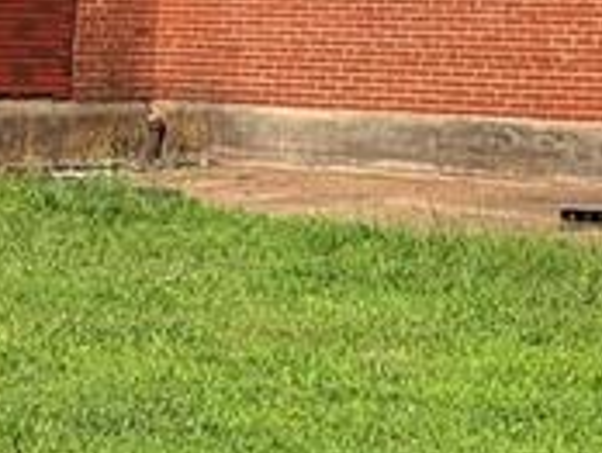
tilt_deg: +7.2
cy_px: -339
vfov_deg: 9.3
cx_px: 688
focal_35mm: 153
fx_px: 2664
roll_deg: -1.6
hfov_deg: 12.6
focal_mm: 5.96
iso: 50
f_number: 1.6
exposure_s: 1/4608
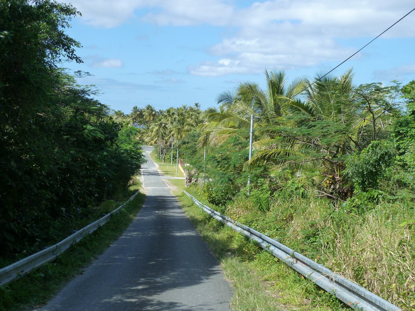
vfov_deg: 28.0
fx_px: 623
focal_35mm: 52
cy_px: 156
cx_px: 208
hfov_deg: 36.8
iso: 125
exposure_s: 1/500
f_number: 4.5
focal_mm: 8.5
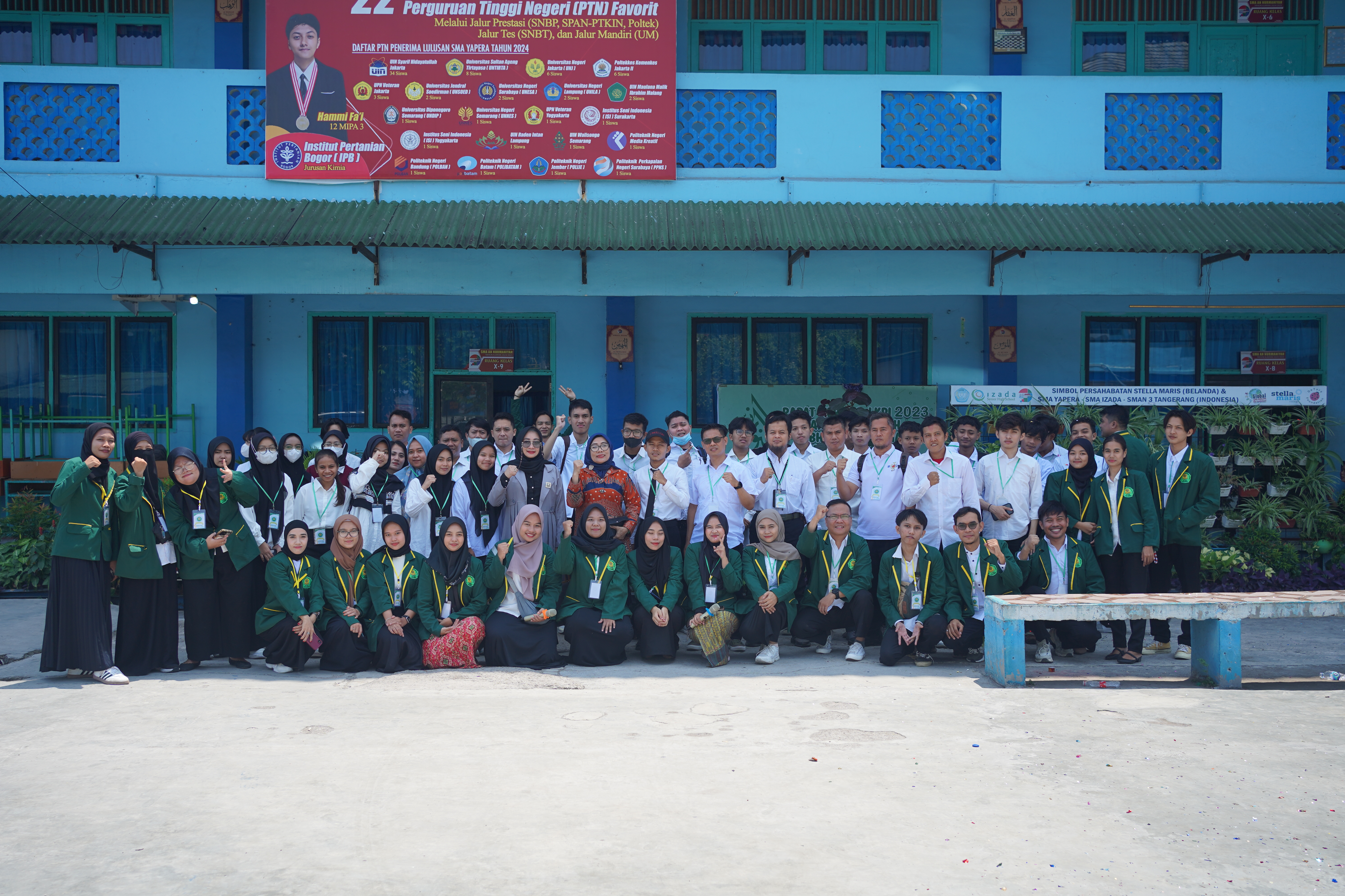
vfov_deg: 37.9
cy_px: 448
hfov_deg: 54.4
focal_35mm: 35
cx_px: 672
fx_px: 1308
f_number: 4
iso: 100
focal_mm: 35
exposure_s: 1/160
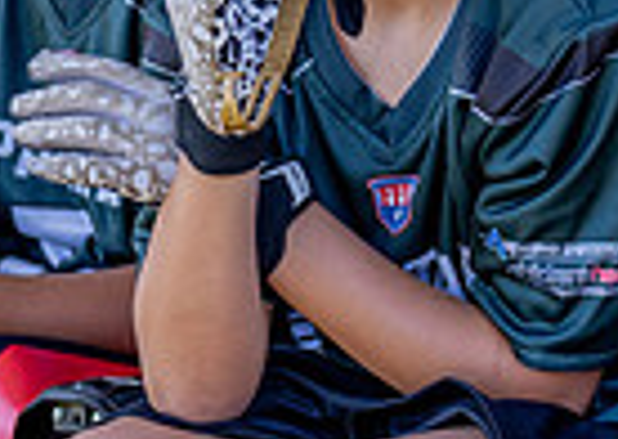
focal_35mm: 351
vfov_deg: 4.1
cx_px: 471
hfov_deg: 5.8
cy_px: -69
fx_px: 6149
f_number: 2.8
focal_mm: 70
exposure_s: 1/1000
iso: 250
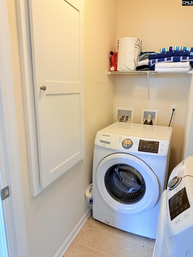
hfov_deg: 56.8
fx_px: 178
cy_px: 128
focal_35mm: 24
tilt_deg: -13.7
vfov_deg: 71.6
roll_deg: -1.9
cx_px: 96
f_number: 1.78
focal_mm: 6.76
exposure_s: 1/120
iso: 160
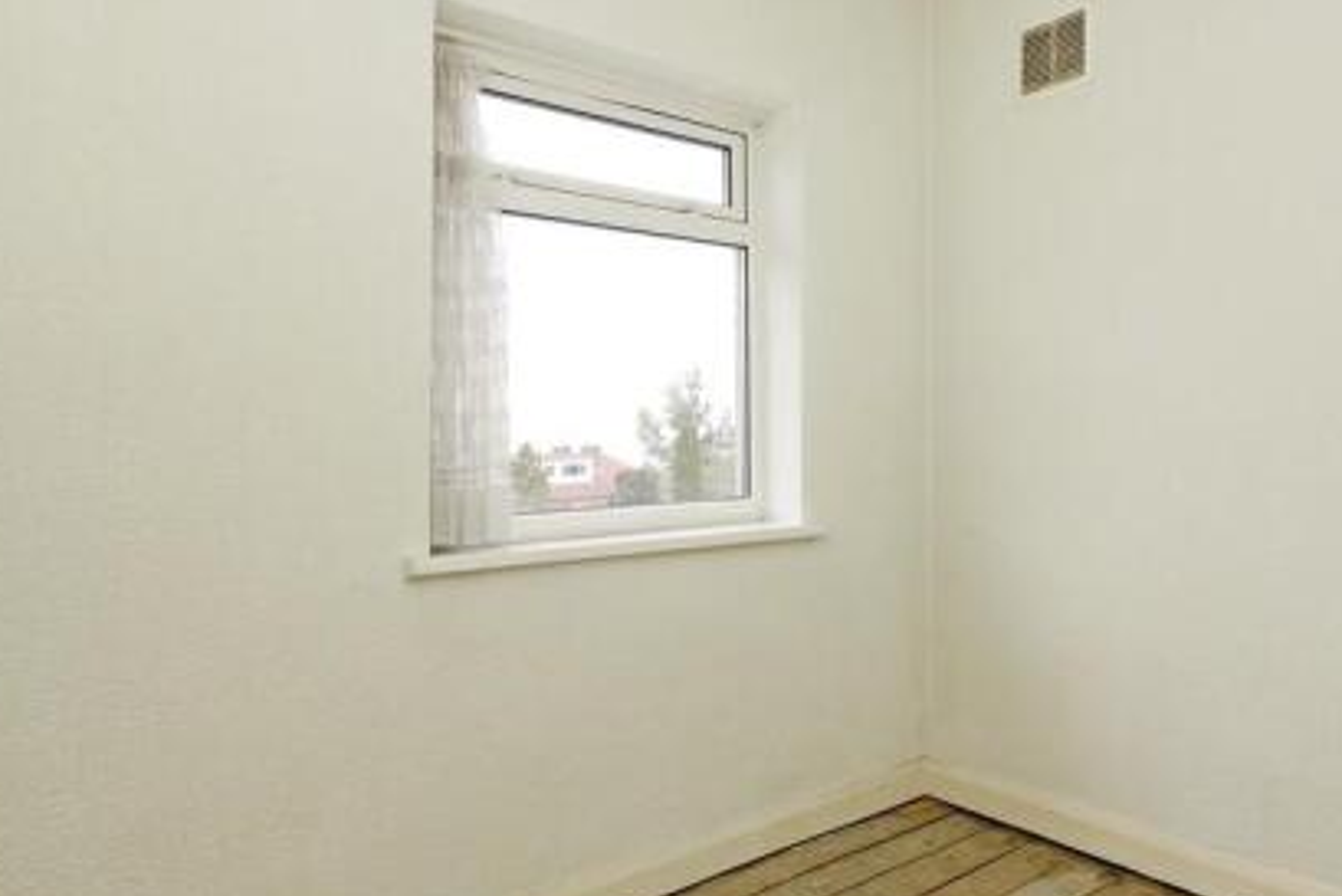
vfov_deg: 53.2
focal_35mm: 24
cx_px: 817
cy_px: 443
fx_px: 895
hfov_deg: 72.8
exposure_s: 1/25
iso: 320
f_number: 9
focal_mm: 10
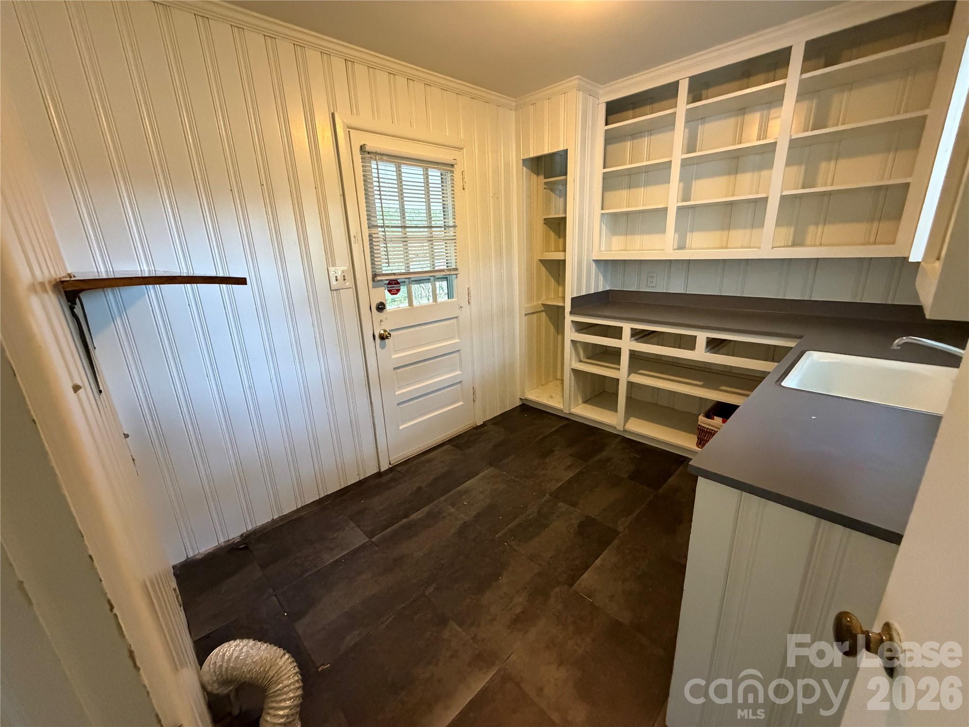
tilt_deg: -16.8
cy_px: 364
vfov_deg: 85.7
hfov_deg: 102.1
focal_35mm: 14
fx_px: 392
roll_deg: +3.4
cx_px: 484
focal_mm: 2.22
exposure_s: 1/60
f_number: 2.2
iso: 800
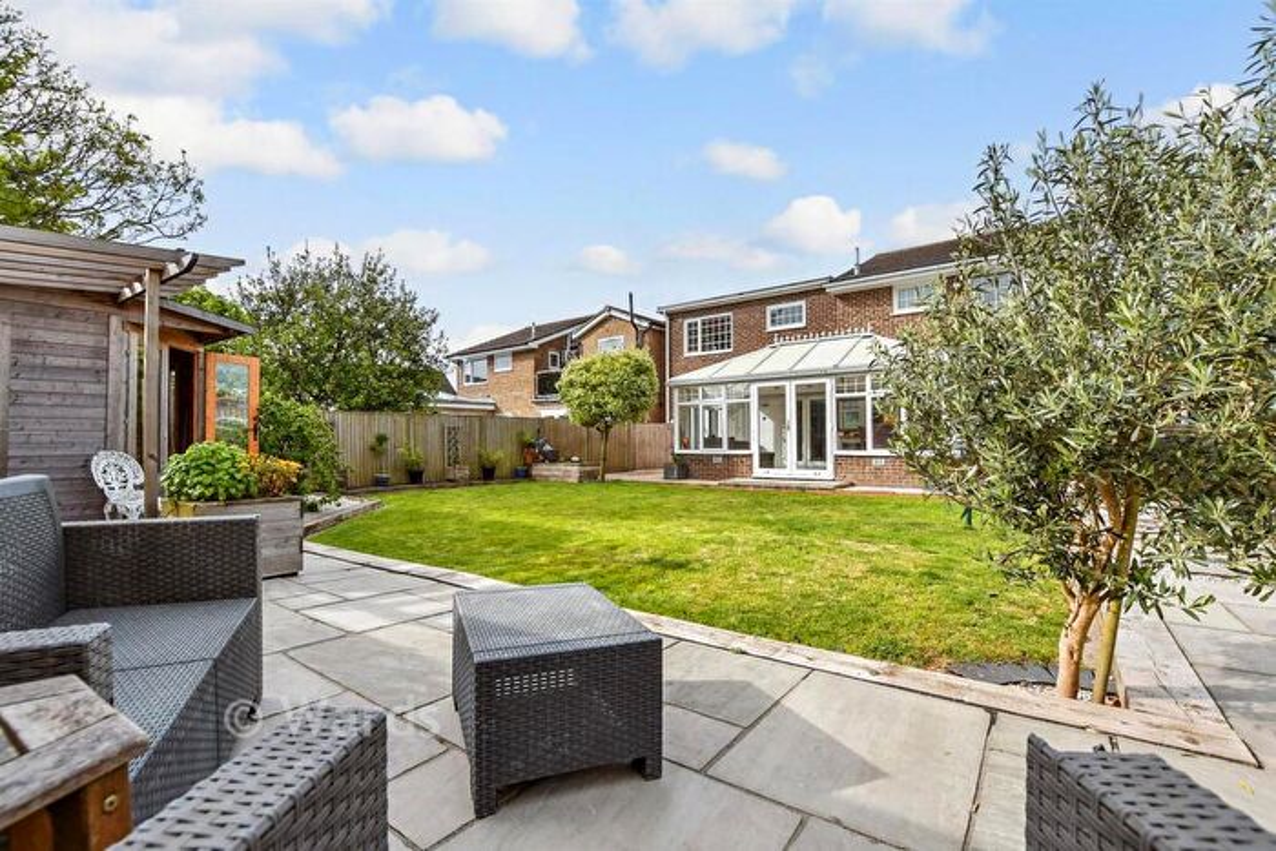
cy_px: 426
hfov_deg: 100.4
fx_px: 532
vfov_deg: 77.4
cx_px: 638
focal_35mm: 15
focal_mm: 10
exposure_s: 1/250
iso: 160
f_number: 6.3
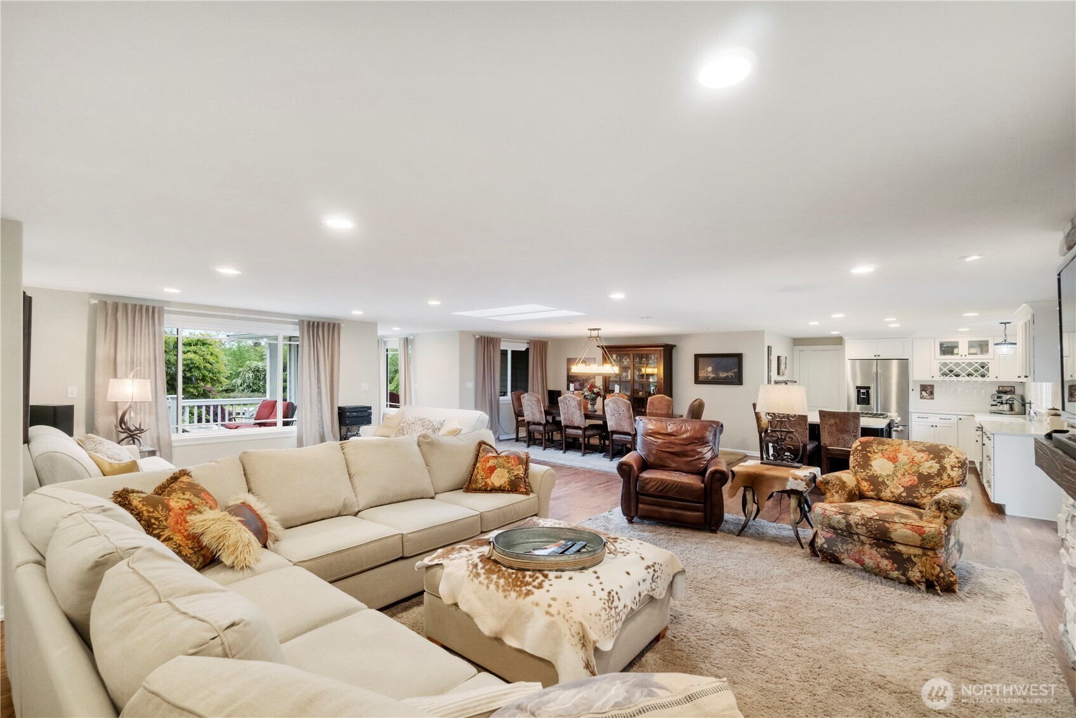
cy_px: 359
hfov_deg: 100.4
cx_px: 538
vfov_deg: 77.3
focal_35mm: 15
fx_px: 448
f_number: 8
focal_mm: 10
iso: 800
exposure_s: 1/160
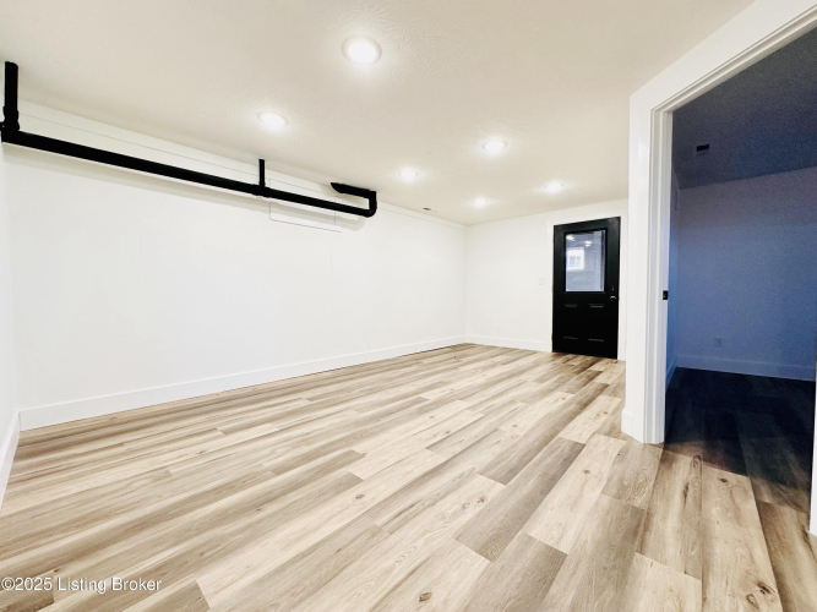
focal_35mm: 14
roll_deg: +0.6
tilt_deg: -1.7
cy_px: 306
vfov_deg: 85.7
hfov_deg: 102.1
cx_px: 408
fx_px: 330
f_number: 2.2
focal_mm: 2.22
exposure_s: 1/120
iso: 160
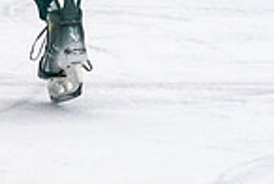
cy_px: -222
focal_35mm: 626
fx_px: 4774
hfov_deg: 3.3
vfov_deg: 2.2
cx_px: -155
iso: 3200
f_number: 2.8
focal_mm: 138
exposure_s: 1/1250
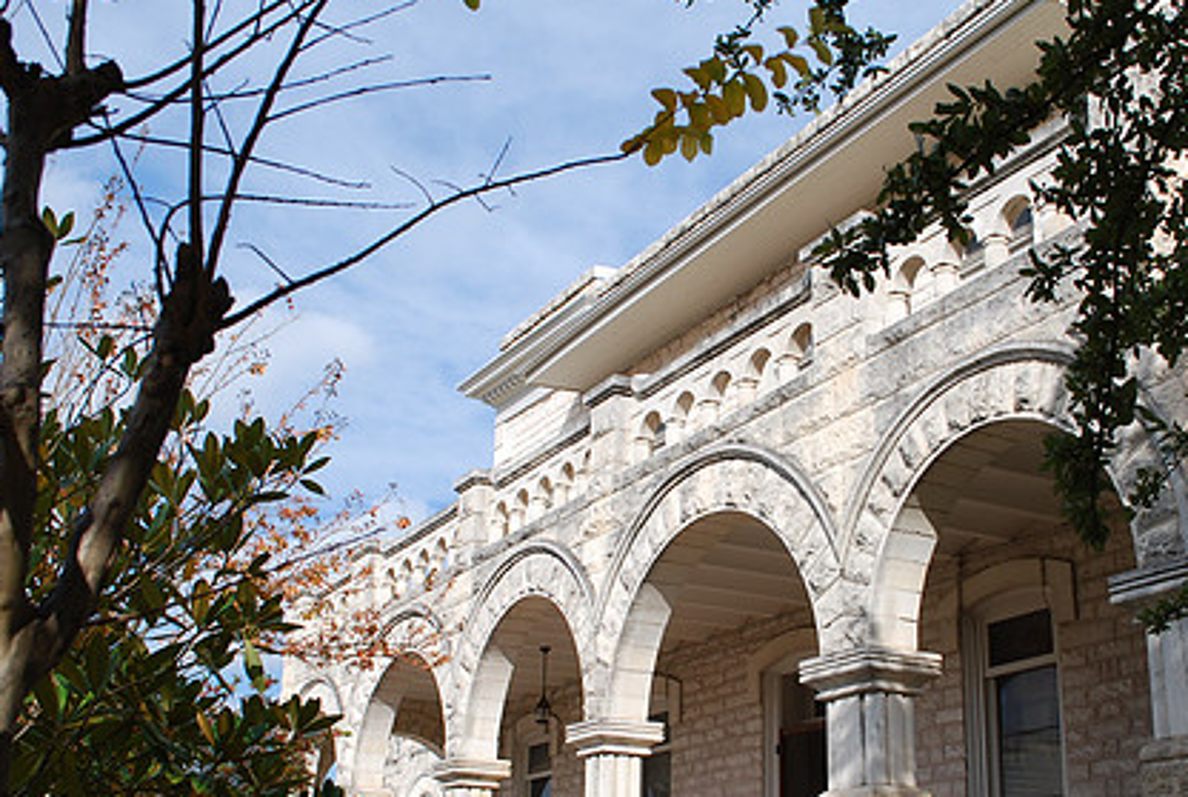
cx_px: 740
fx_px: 1521
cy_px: 490
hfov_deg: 42.4
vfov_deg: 29.3
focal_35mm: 46
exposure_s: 1/250
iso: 100
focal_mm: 22
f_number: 8
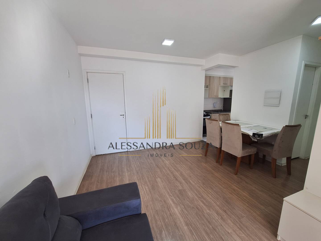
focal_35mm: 13
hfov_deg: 106.2
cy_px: 120
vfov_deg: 89.9
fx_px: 121
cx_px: 160
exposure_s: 1/120
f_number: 2.2
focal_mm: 1.74
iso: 80
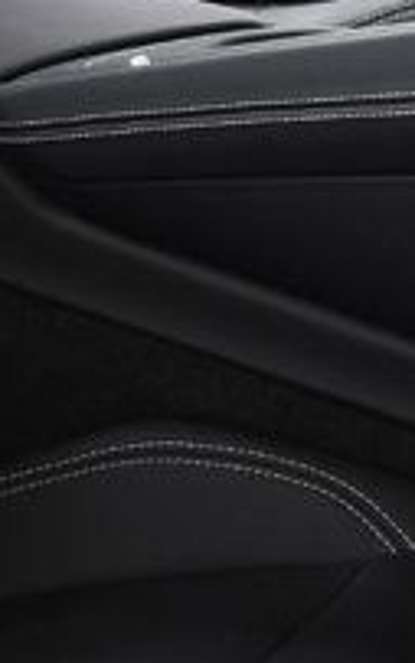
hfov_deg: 7.4
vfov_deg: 12.2
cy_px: 29
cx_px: -428
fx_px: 3074
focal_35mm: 170
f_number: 4.5
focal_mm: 22
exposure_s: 1/160
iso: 100
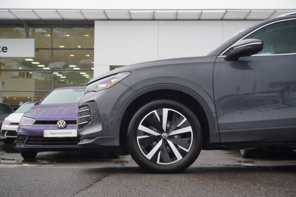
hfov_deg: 41.1
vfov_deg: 28.0
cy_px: 98
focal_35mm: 48
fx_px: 394
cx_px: 148
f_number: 5
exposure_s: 1/60
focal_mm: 32
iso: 320
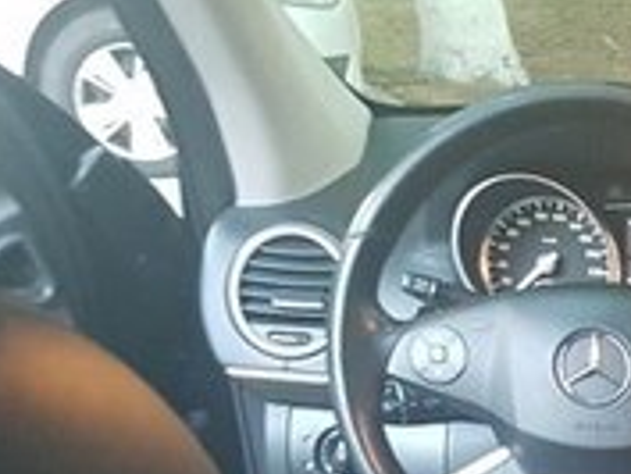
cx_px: 1098
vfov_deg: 13.5
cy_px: 875
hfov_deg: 17.0
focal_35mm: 97
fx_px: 1769
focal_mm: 4.2
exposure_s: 1/10
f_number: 1.7
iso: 320
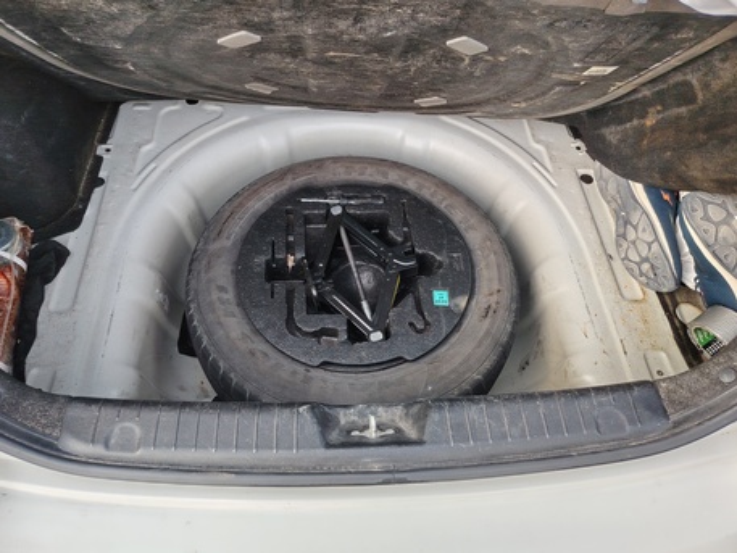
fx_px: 554
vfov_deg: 53.1
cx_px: 368
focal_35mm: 26
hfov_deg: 67.3
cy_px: 276
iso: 125
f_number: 1.75
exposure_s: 1/50
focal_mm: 5.25
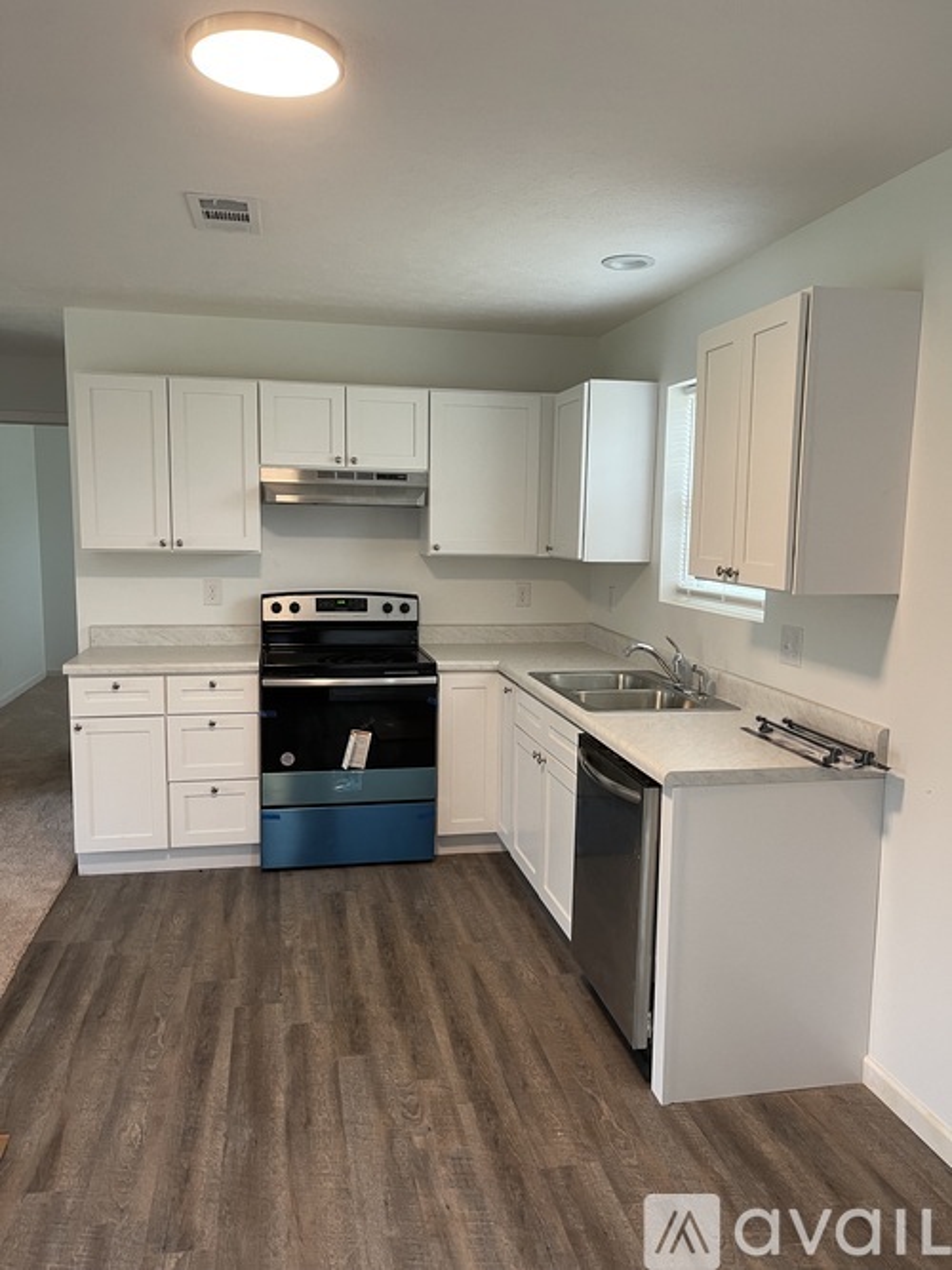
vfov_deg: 67.3
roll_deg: -0.8
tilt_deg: -6.8
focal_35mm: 26
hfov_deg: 53.0
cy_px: 635
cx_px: 476
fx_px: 954
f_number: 1.6
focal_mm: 5.1
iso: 160
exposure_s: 1/60
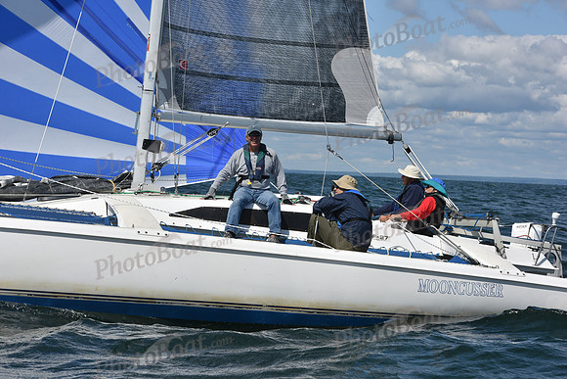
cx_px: 284
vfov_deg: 13.7
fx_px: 1575
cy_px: 190
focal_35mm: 100
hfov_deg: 20.4
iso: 250
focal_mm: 100
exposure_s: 1/1250
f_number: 10
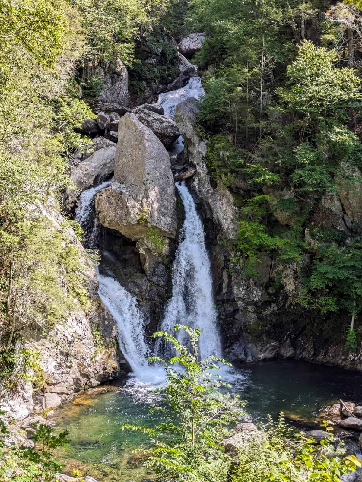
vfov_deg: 37.5
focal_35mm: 51
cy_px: 241
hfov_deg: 28.6
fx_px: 711
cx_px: 181
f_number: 1.89
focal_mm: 5.43
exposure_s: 1/623
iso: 38
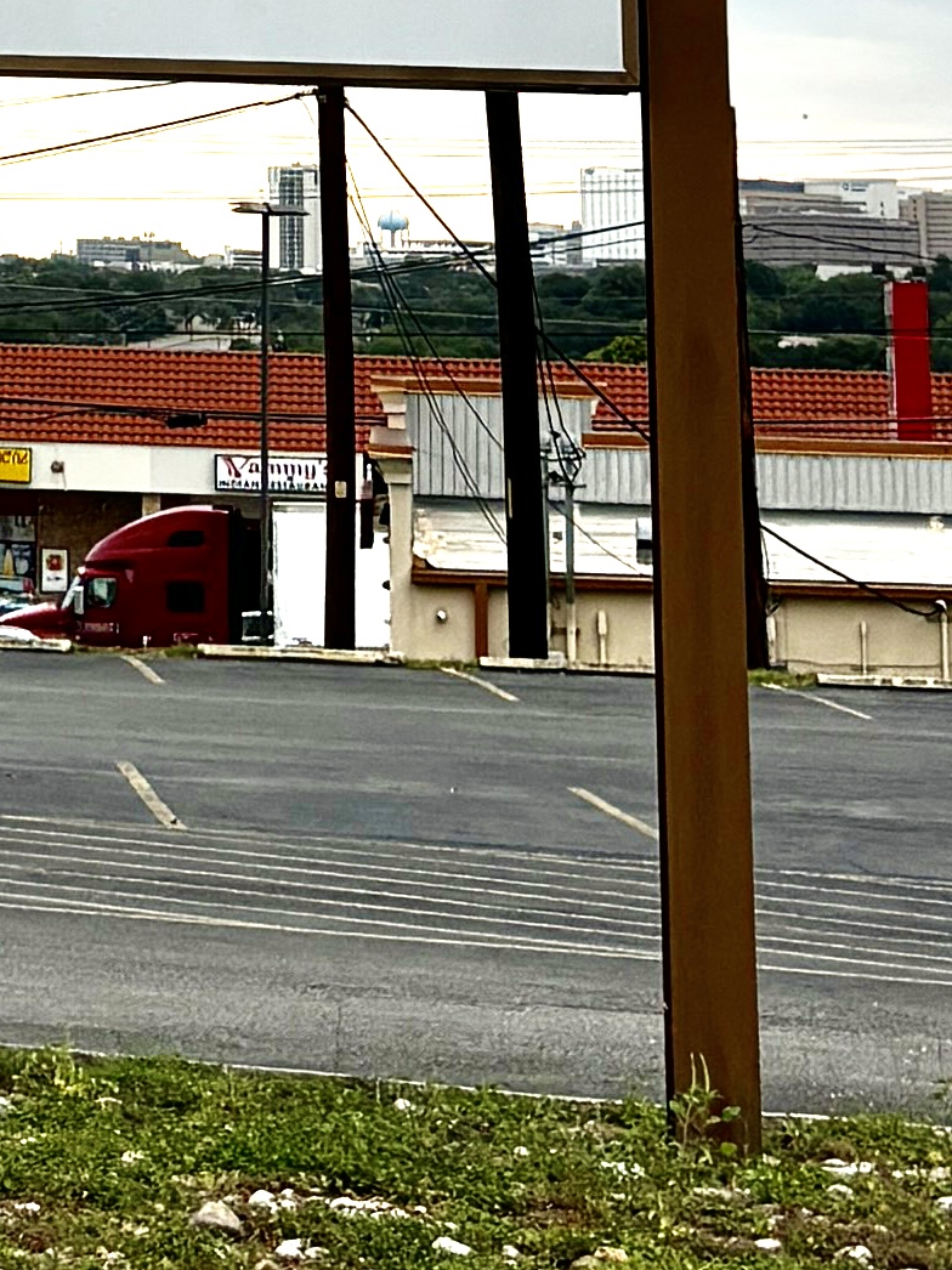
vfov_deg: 12.3
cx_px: -266
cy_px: -1266
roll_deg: -2.6
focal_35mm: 142
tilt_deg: +17.5
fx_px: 5209
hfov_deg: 10.2
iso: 50
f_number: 1.6
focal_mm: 5.96
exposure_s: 1/799
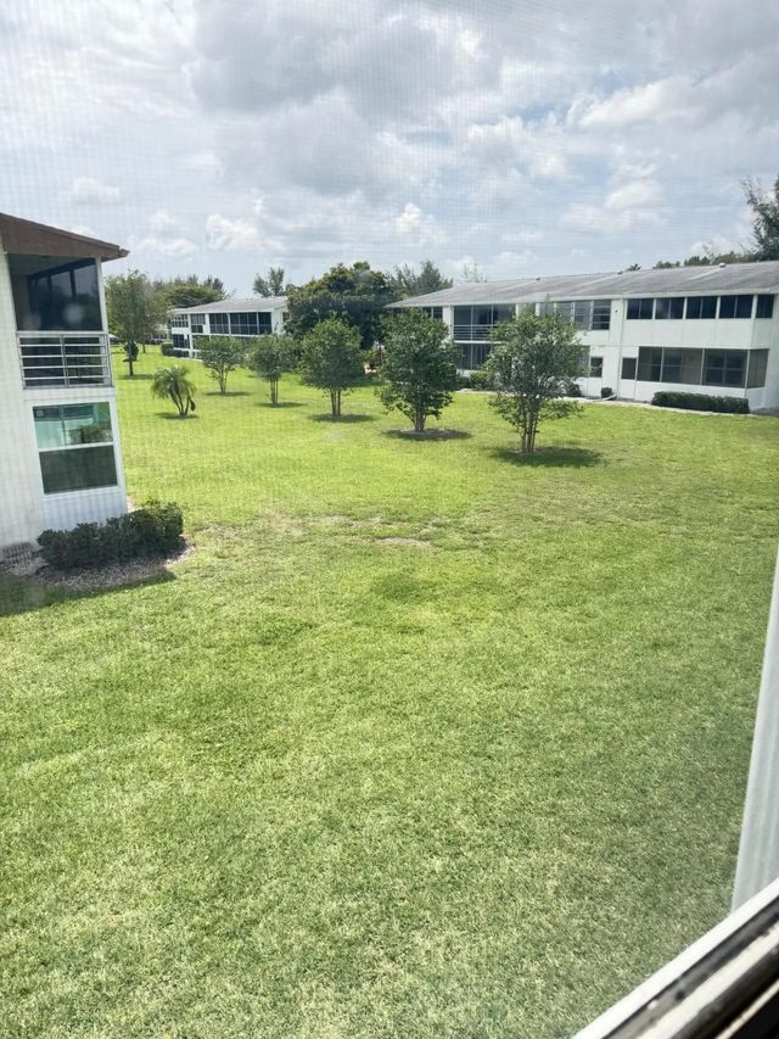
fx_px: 720
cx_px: 390
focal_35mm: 24
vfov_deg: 71.6
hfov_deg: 56.8
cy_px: 520
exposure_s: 1/1361
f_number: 1.78
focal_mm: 6.76
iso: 100
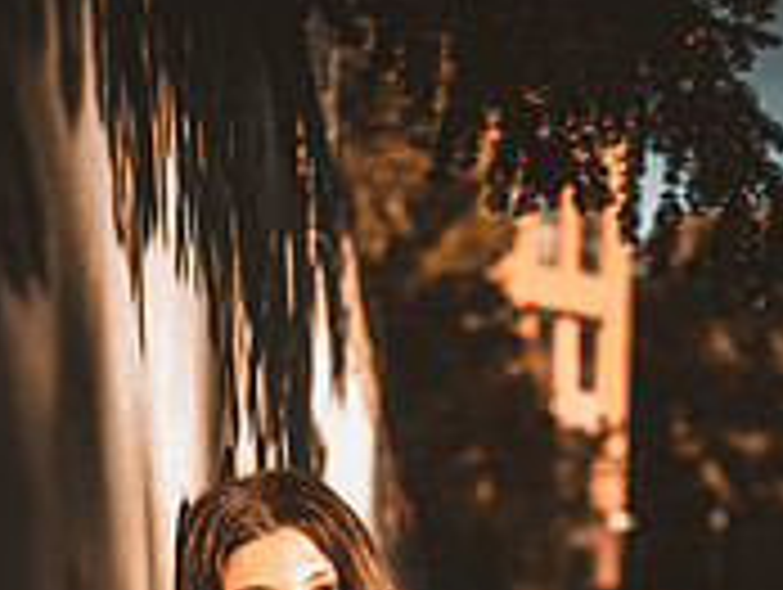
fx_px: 2809
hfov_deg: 15.9
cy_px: 883
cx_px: 468
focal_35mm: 124
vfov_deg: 11.5
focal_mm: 50
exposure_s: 1/2000
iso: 800
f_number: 2.8
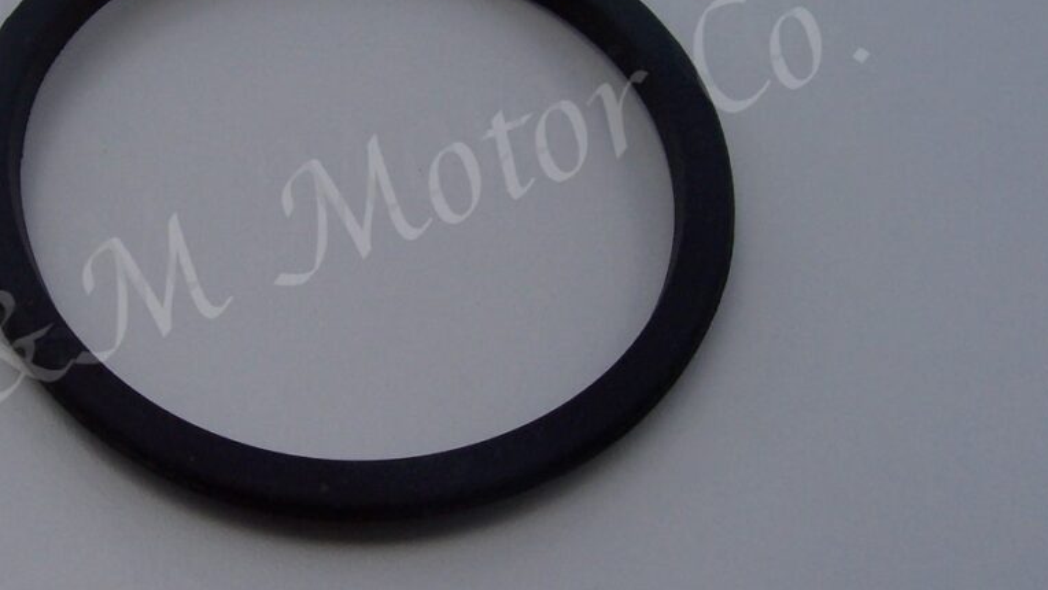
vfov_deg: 22.2
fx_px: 1501
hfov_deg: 38.1
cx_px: 362
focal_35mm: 54
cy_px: 241
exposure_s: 1/1000
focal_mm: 5.6
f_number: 5.6
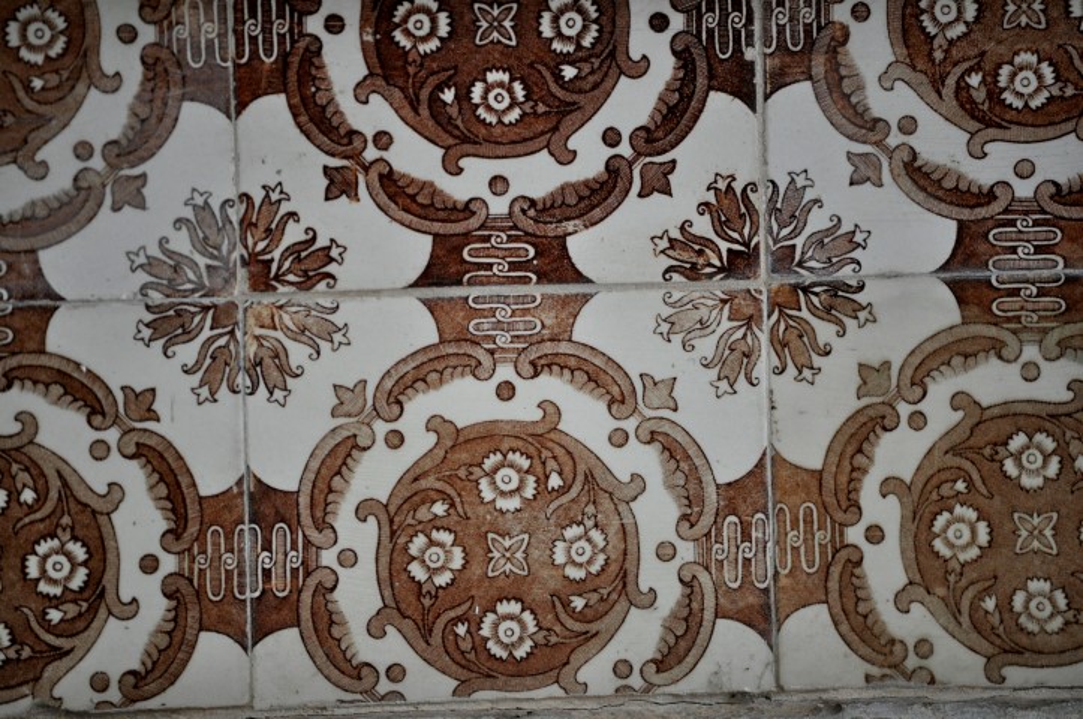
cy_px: 360
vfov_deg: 5.1
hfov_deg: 7.6
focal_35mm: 270
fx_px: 8112
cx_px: 542
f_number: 5.6
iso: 800
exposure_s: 1/1000
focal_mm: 180
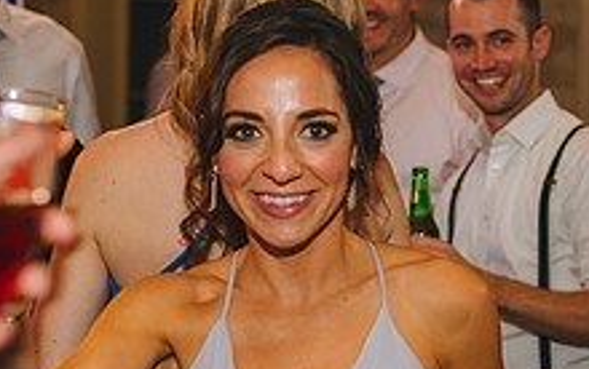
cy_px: 231
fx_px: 1510
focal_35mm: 94
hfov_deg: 21.5
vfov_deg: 13.9
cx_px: 554
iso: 800
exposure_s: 1/200
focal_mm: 35
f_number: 2.5
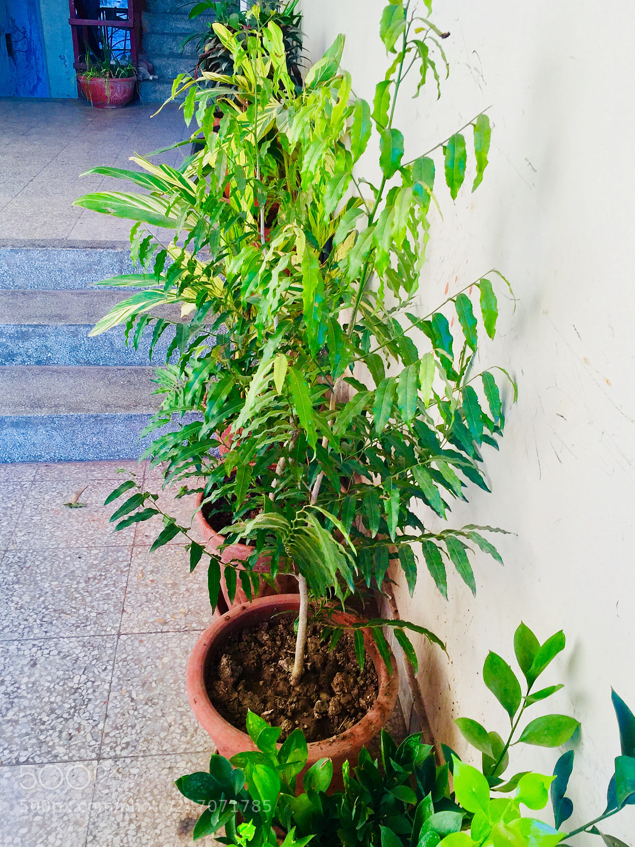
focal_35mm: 30
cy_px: 411
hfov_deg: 46.8
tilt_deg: -29.8
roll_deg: -2.3
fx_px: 734
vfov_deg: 60.0
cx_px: 314
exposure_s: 1/100
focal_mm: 4.15
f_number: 2.2
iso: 40
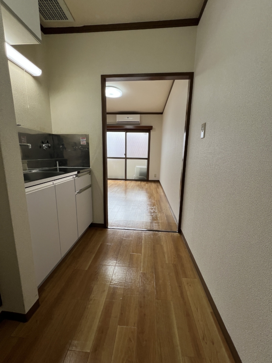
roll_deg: -1.2
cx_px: 136
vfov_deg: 106.2
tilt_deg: -9.7
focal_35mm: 13
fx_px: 136
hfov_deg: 89.9
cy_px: 182
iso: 40
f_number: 1.8
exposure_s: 1/99
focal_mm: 1.57
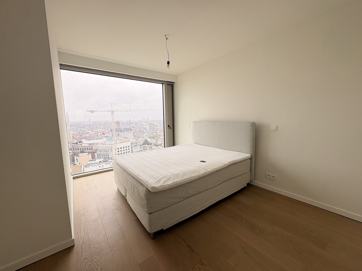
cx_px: 181
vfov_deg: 85.7
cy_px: 136
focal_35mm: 14
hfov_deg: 102.1
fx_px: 146
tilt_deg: -6.5
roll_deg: +1.1
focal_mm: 2.22
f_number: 2.2
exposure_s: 1/144
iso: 40
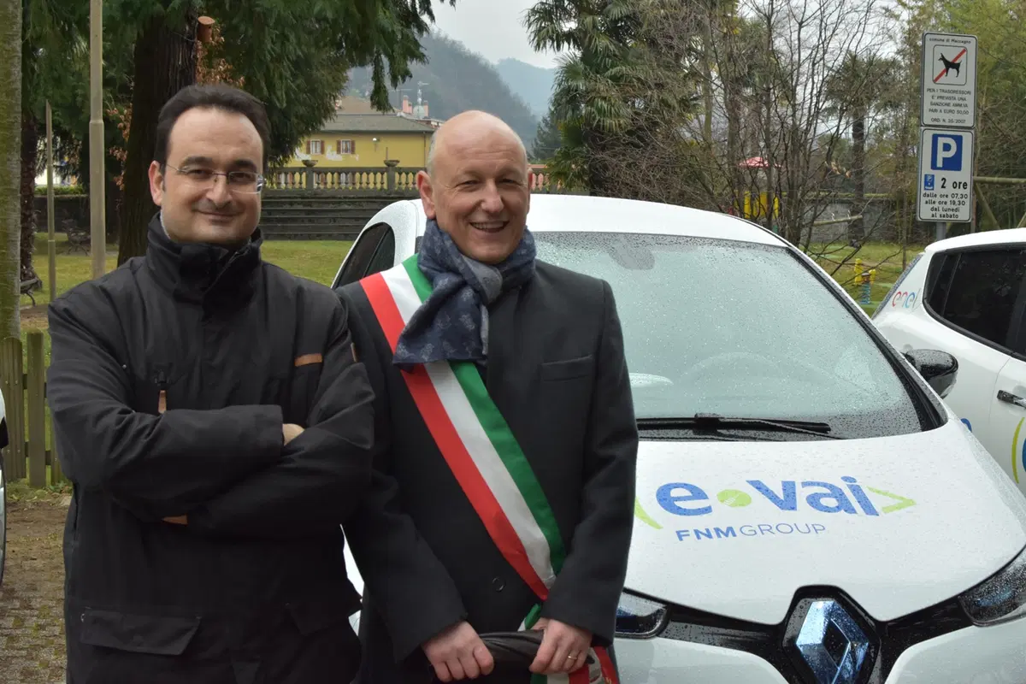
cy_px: 342
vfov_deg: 25.8
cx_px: 513
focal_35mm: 52
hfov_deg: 37.9
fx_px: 1496
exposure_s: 1/200
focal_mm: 35
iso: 800
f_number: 7.1
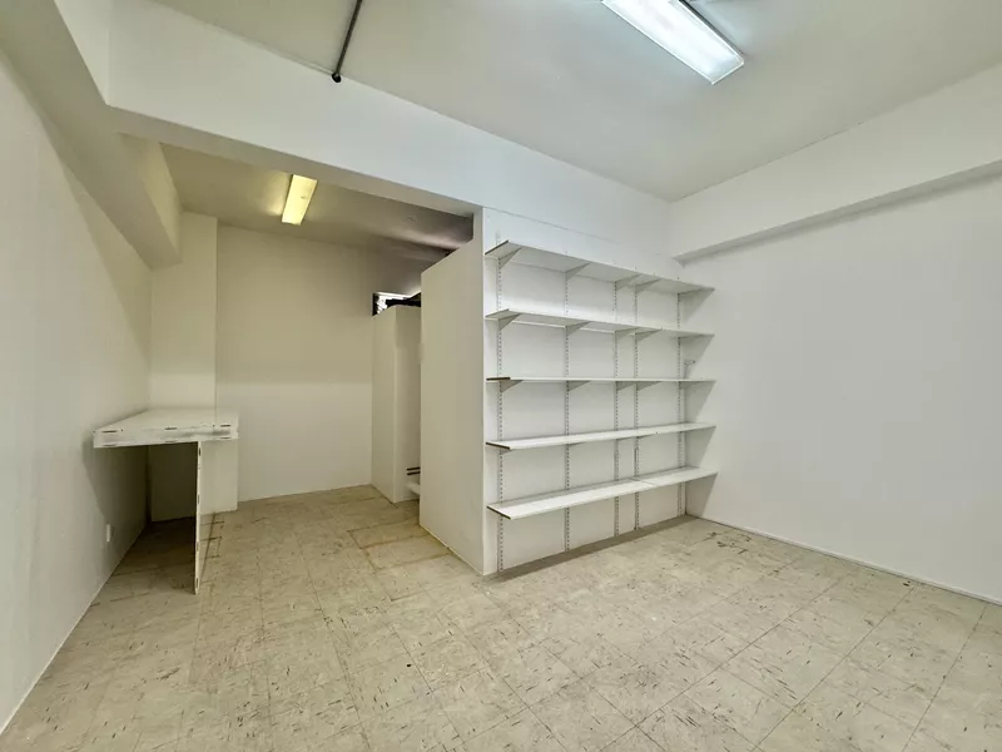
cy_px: 376
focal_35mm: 14
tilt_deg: +0.7
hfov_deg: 102.1
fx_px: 405
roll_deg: +0.7
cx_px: 501
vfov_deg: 85.7
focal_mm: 2.22
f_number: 2.2
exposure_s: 1/100
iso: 160
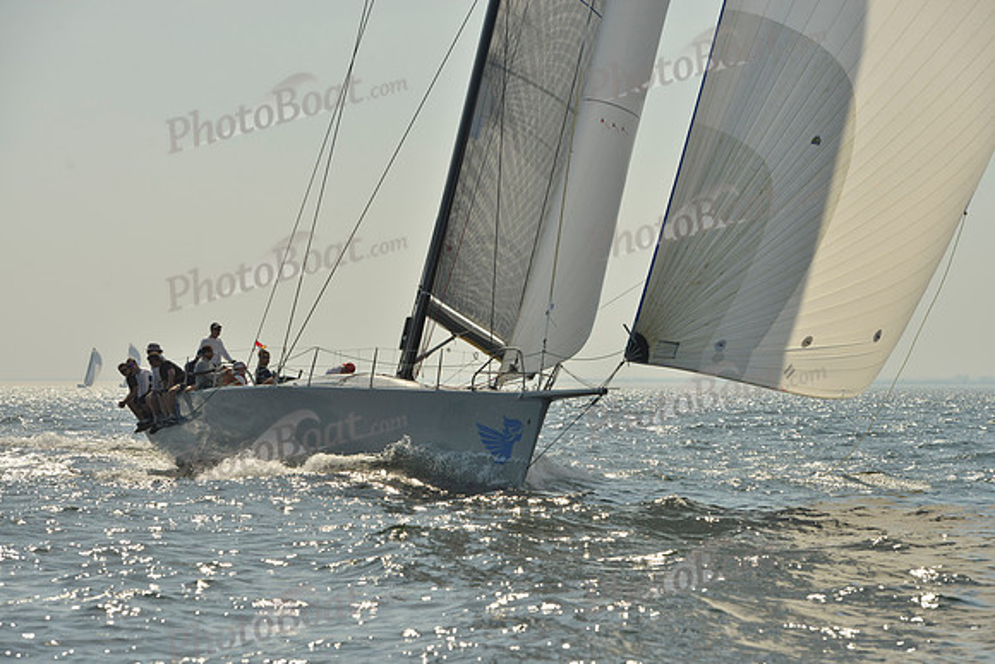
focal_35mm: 135
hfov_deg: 15.2
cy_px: 332
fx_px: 3732
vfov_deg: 10.2
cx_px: 498
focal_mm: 135
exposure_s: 1/1600
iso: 200
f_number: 9
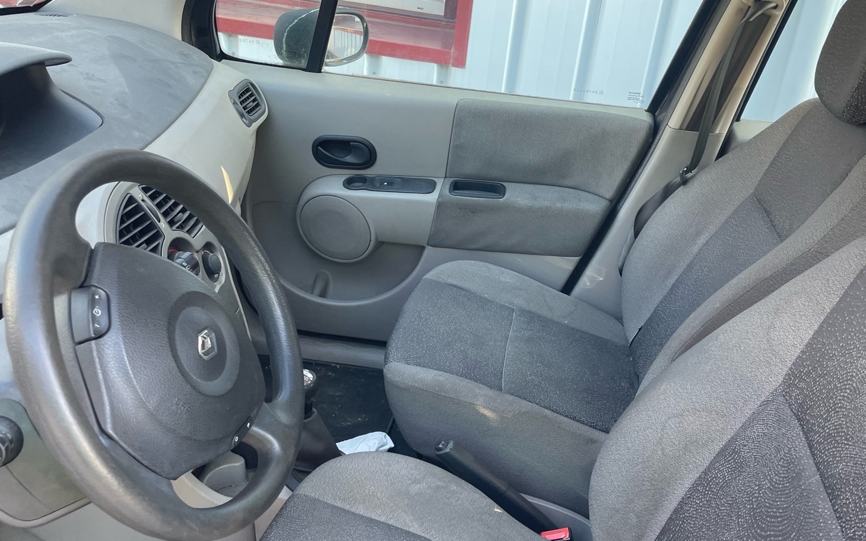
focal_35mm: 34
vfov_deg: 37.3
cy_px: 292
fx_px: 802
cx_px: 504
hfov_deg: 56.4
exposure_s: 1/121
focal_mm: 4.2
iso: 64
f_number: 1.6
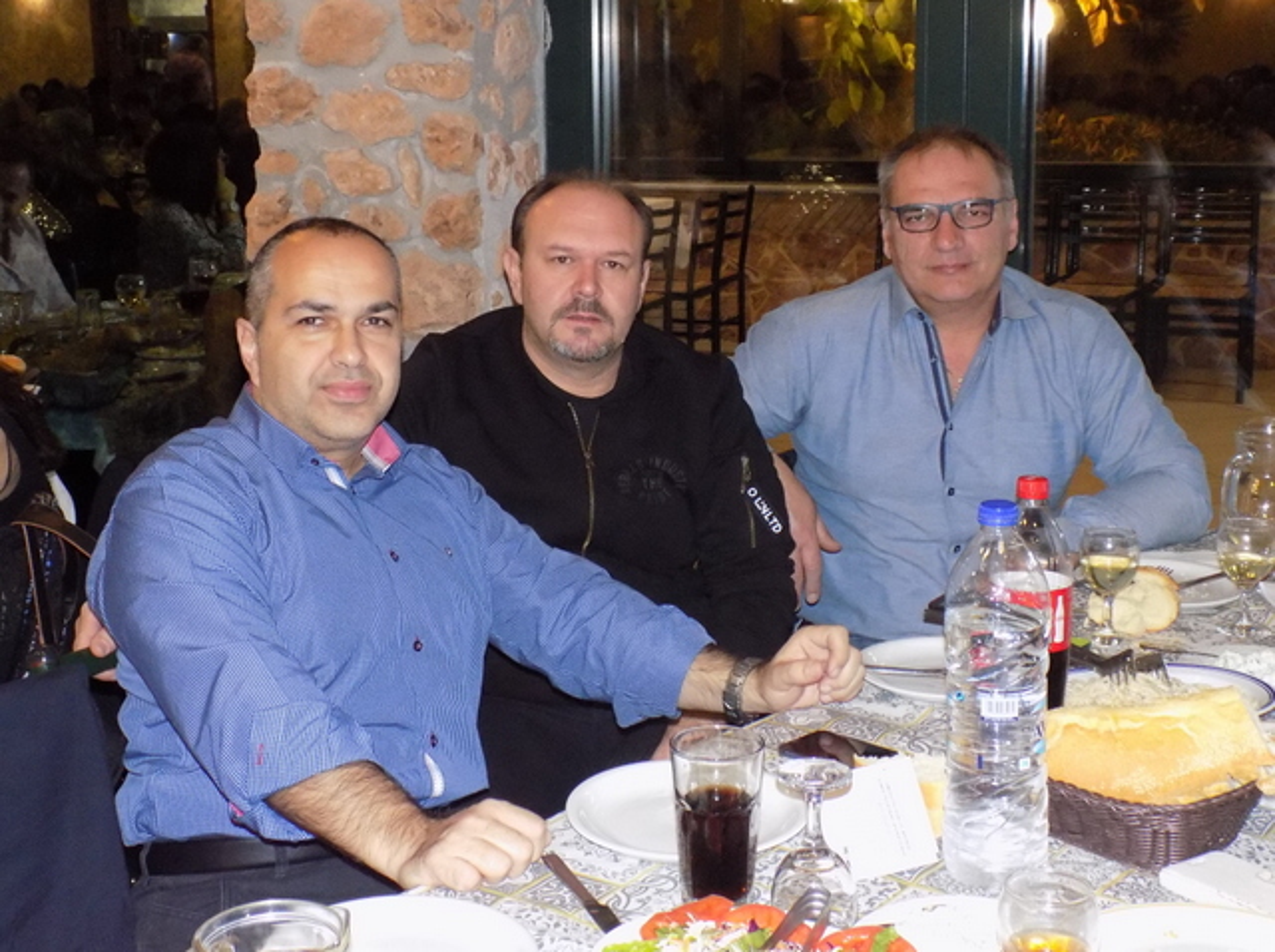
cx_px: 638
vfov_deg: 35.0
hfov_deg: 45.8
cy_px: 476
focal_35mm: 41
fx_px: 1508
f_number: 3.6
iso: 500
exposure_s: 1/30
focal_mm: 7.3
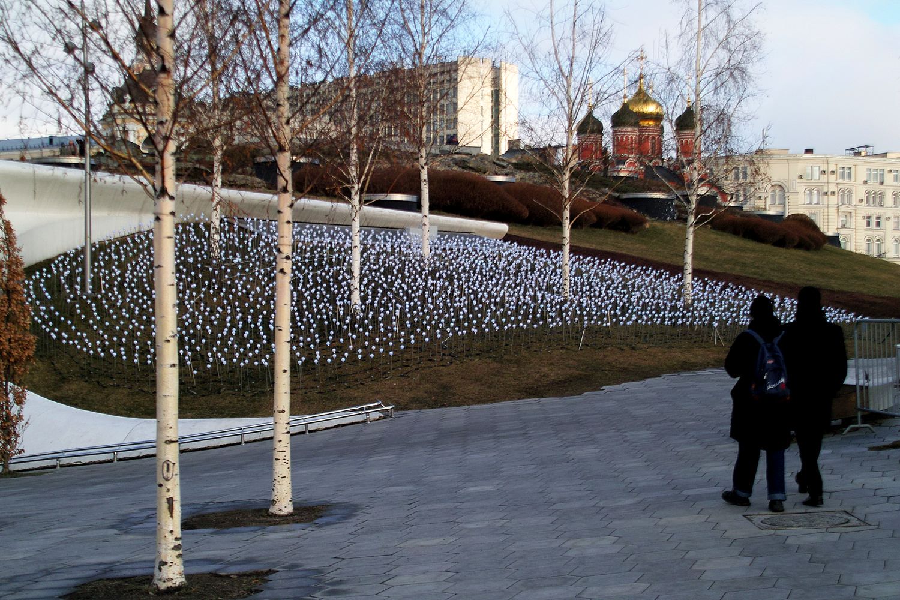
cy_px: 300
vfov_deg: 23.0
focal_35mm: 59
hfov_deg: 33.9
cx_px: 450
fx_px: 1475
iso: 100
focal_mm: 35
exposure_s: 1/500
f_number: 4
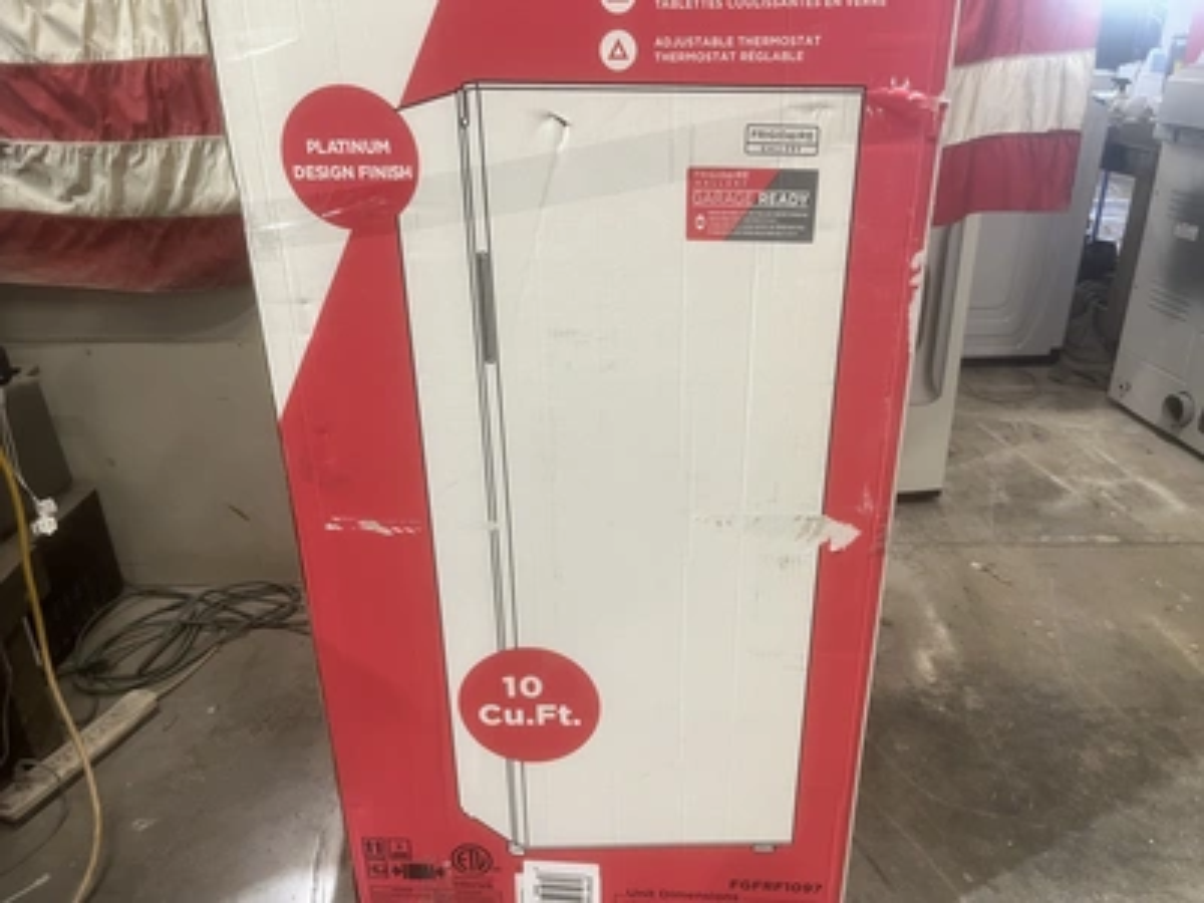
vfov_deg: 53.1
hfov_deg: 67.3
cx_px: 602
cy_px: 452
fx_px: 904
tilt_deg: -24.5
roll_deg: +0.0
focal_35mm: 26
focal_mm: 5.1
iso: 100
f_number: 1.6
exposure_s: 1/60
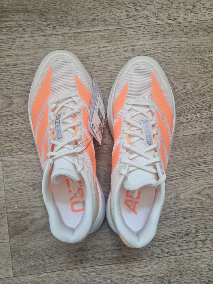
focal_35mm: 23
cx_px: 106
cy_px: 142
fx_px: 189
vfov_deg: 73.9
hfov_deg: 58.9
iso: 200
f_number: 1.8
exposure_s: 1/100
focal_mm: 5.4
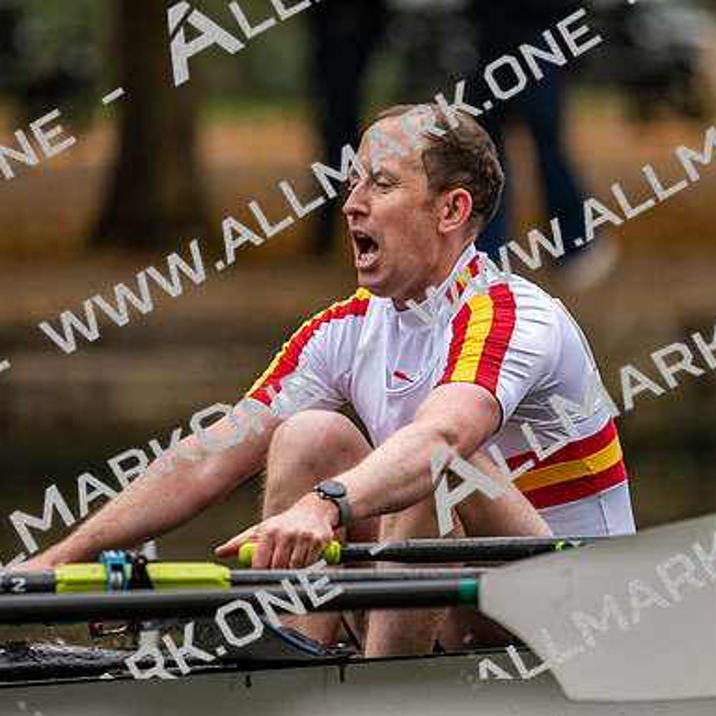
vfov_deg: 3.4
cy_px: 359
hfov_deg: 3.4
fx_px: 12005
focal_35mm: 513
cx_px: 270
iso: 2200
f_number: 4.5
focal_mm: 400
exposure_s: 1/2500
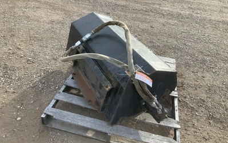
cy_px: 75
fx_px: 193
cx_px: 114
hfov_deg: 61.2
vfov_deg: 40.6
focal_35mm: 31
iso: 25
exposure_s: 1/383
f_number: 1.8
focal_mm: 3
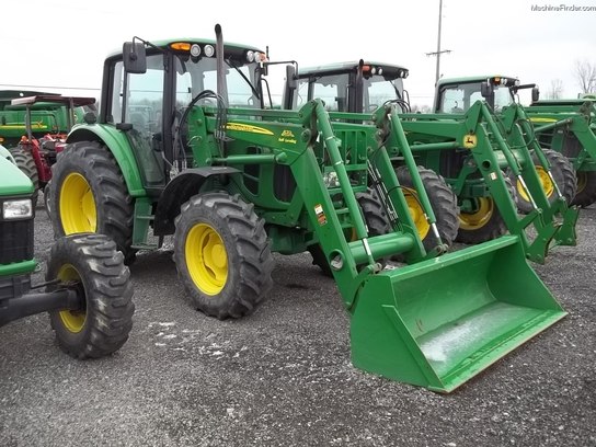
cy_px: 224
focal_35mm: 32
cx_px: 298
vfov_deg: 44.2
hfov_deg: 56.8
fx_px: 551
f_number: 2.9
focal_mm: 5.7
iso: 64
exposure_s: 1/250
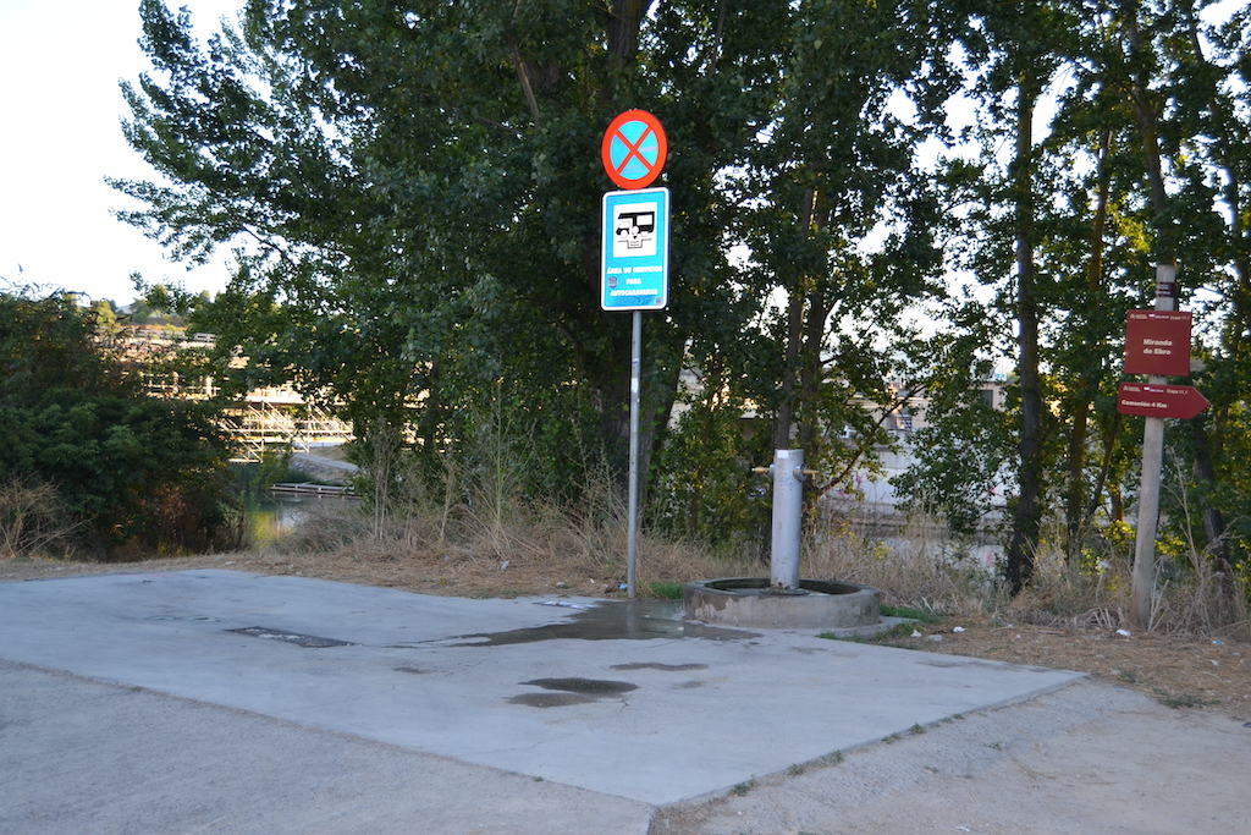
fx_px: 1460
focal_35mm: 42
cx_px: 626
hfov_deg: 46.4
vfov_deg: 31.9
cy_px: 418
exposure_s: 1/125
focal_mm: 28
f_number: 4
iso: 200
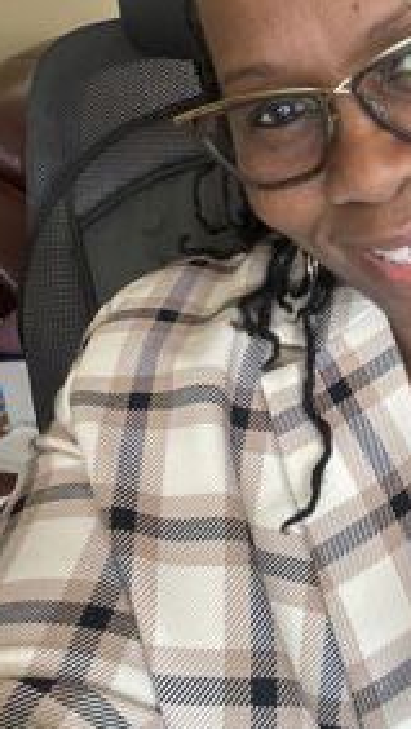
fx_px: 986
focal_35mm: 51
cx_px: 403
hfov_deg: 22.7
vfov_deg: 39.6
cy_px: 194
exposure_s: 1/30
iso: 500
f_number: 2.2
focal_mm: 2.71
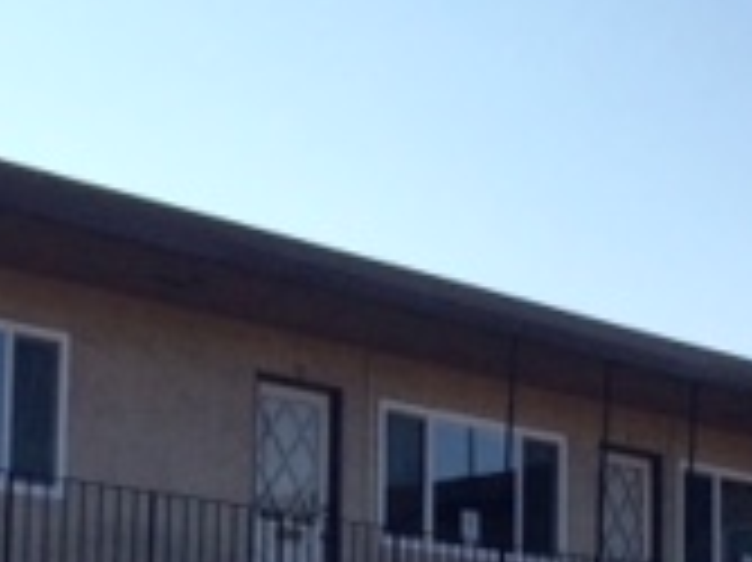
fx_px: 2410
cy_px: 468
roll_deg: -1.1
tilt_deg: +7.5
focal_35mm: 111
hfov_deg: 17.7
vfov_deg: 13.2
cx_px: 378
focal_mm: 4.15
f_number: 2.2
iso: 32
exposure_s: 1/3425
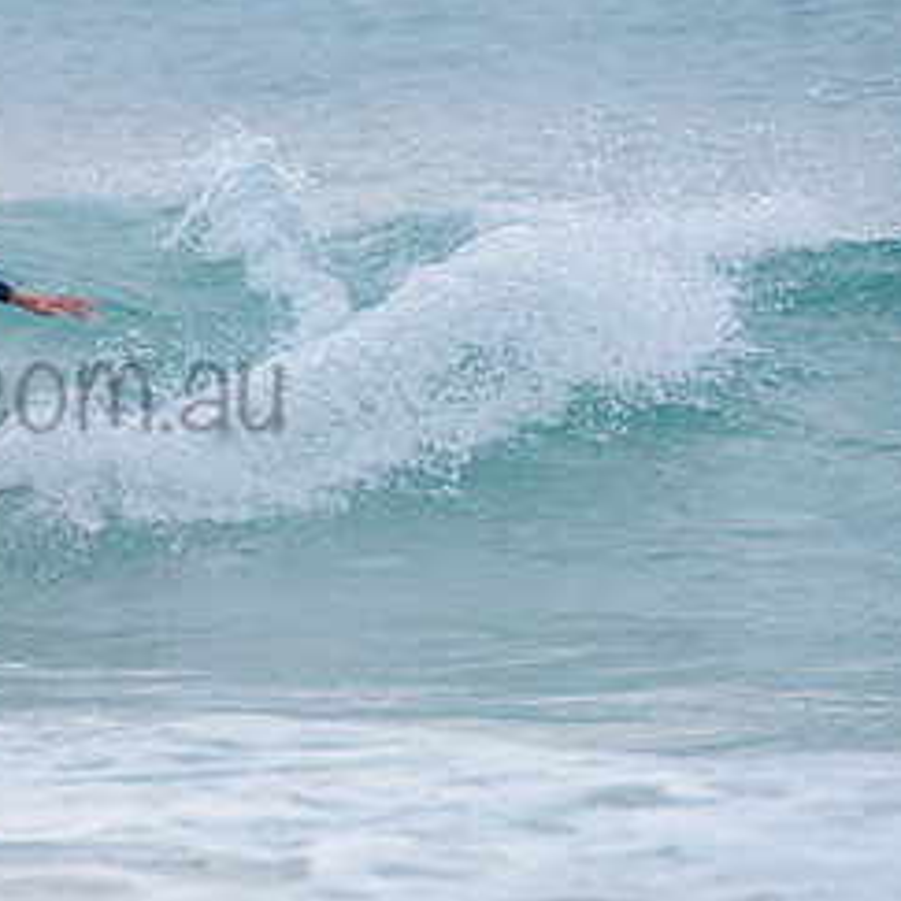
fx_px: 36633
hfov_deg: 1.4
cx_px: -140
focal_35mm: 1244
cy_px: 333
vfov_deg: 1.4
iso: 800
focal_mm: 500
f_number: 5.6
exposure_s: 1/1600
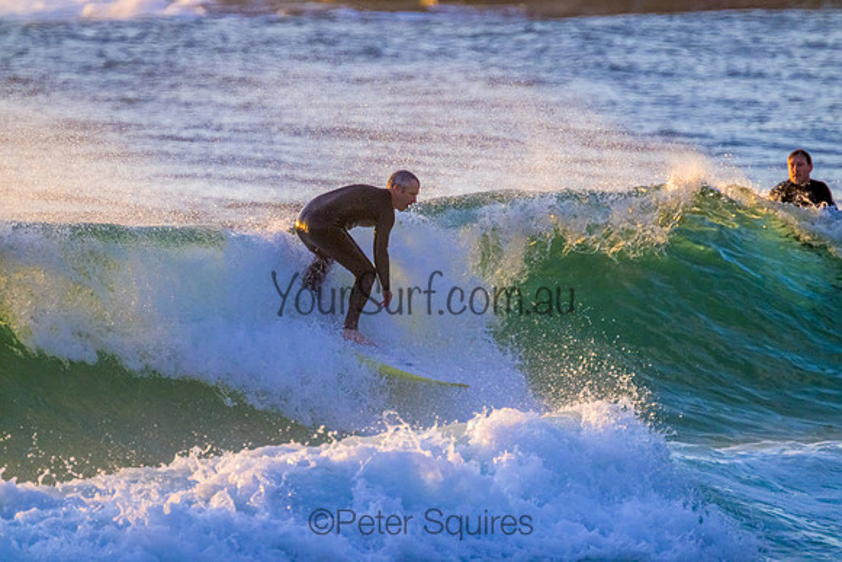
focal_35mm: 800
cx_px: 421
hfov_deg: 2.6
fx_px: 18715
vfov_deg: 1.7
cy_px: 281
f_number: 11
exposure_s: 1/1250
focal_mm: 800
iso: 4500
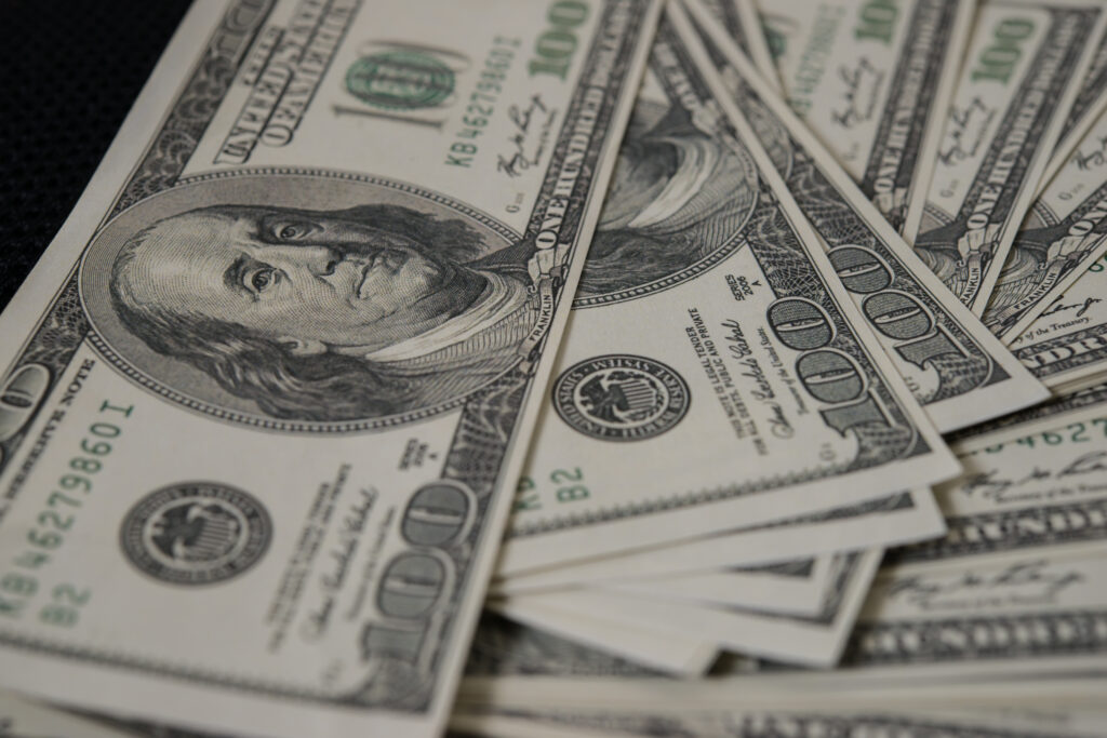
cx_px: 554
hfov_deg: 33.4
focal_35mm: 60
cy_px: 369
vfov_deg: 22.6
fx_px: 1845
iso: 160
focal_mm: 60
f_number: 8
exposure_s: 1/160
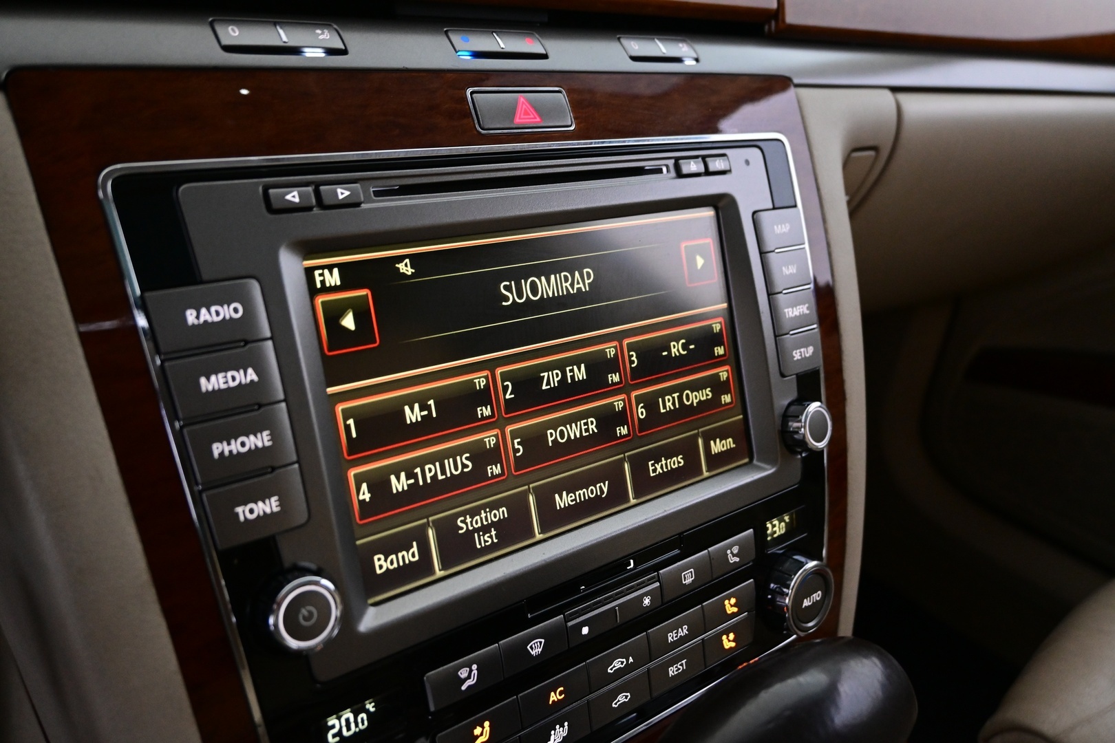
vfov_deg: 44.6
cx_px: 558
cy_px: 372
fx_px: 906
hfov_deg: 63.2
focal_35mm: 29
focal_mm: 19.5
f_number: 3.8
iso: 2000
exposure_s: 1/30
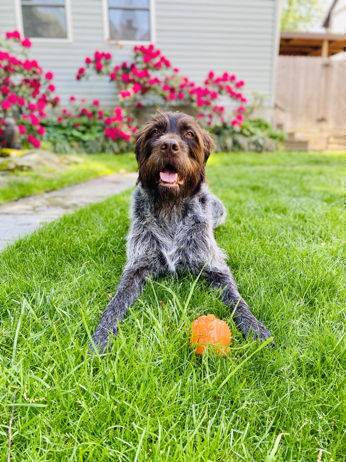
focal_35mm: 26
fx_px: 347
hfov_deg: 53.1
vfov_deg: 67.3
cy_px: 231
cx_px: 173
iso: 50
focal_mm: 4.25
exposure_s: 1/121
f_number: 1.8
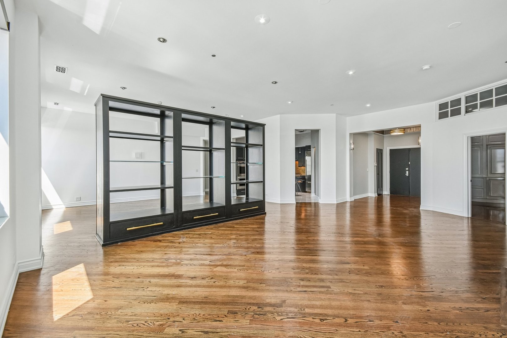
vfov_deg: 77.3
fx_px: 211
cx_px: 254
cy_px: 169
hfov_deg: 100.4
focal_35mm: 15
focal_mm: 10
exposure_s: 1/60
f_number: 8
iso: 500
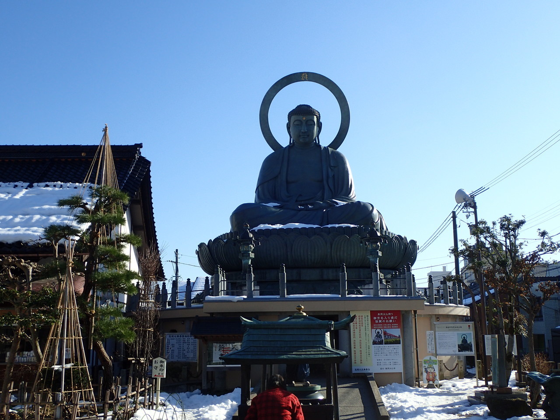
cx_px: 280
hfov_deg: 49.0
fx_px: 615
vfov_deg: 37.7
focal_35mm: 38
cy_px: 210
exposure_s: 1/800
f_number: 3.5
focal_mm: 6.86
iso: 100
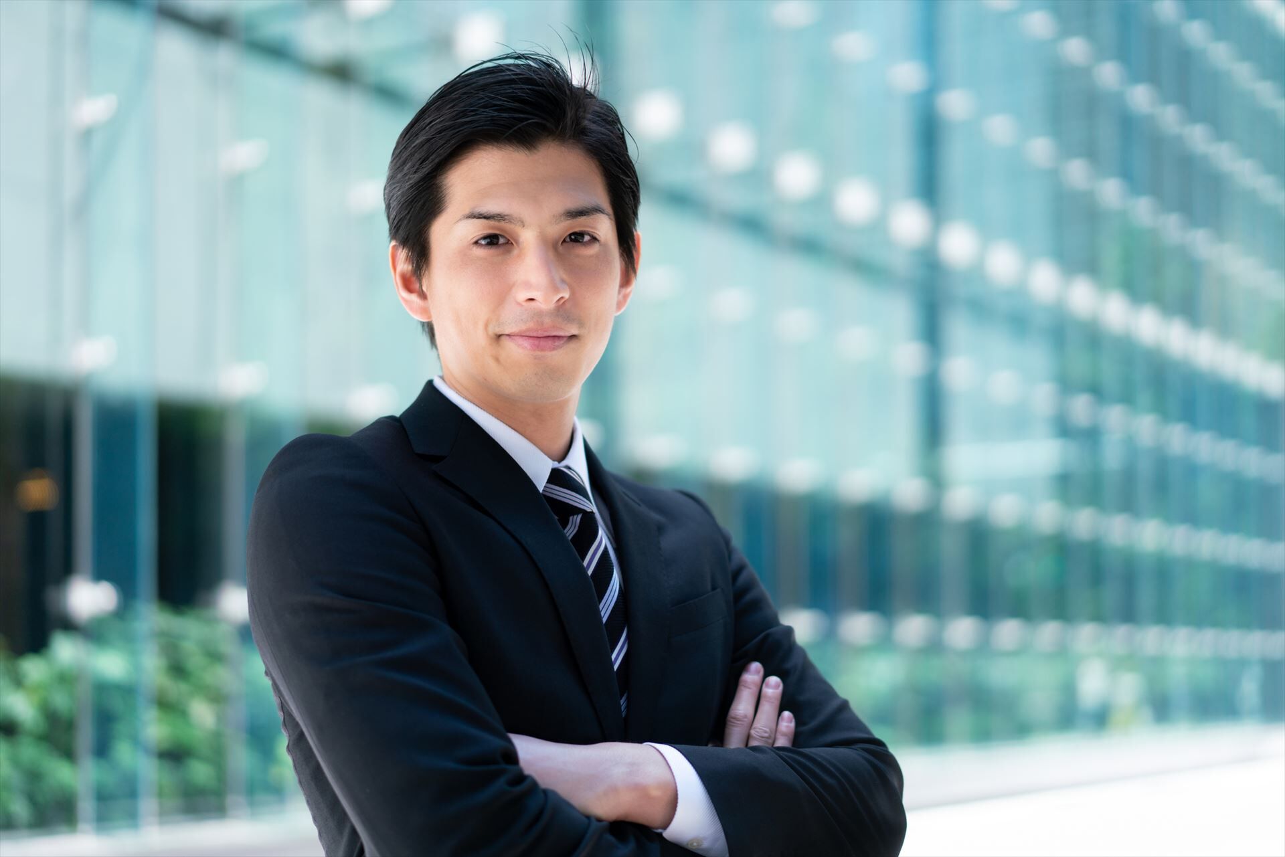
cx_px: 642
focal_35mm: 55
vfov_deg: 24.6
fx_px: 1964
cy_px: 428
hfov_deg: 36.2
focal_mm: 55
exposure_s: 1/1250
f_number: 1.8
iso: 200
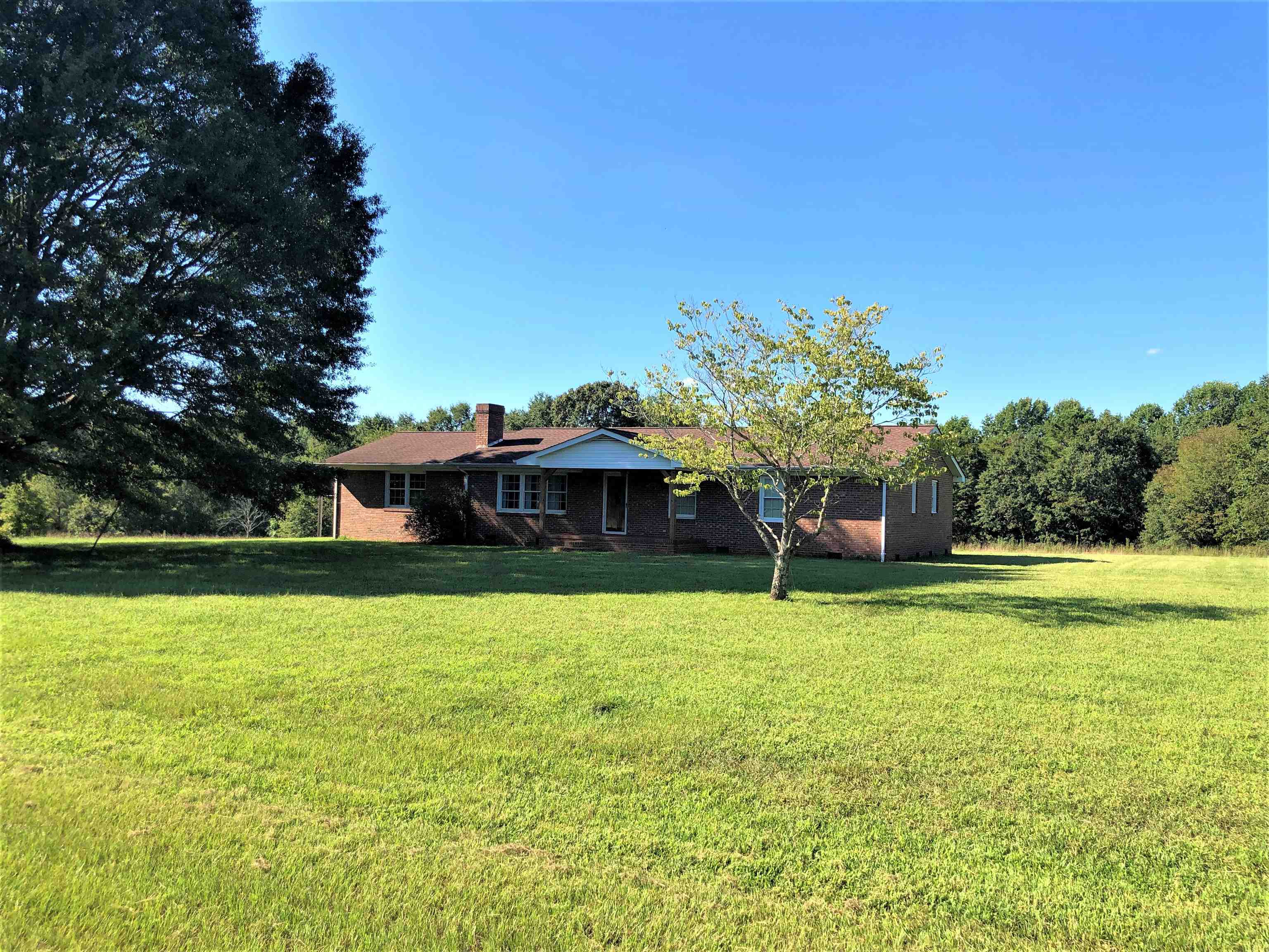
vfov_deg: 49.7
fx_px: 1026
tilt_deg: +1.4
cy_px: 476
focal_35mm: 28
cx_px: 634
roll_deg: -1.7
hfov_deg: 63.4
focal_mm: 3.99
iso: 20
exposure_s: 1/1372
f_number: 1.8
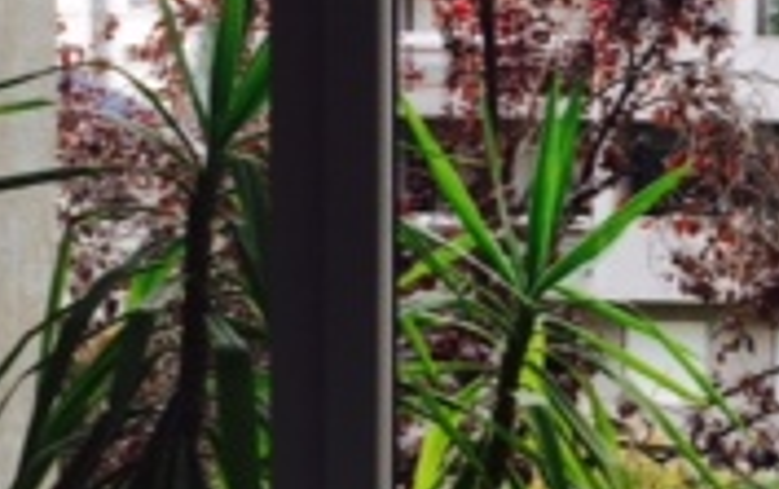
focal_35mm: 115
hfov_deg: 17.4
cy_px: 317
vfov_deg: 11.4
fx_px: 2444
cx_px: 907
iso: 50
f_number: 2.2
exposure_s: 1/120
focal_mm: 4.12
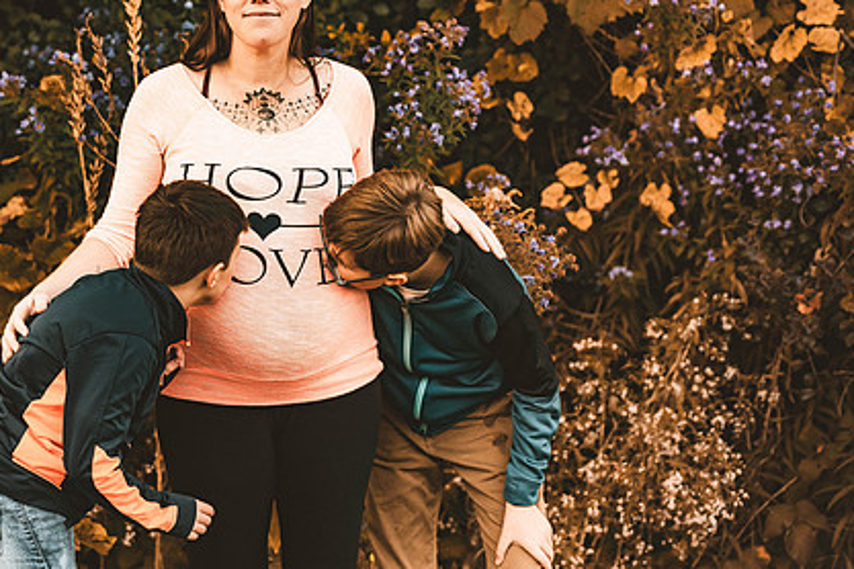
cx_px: 295
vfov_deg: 10.7
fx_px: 3036
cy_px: 245
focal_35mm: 128
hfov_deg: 16.0
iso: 1600
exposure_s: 1/1250
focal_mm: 92
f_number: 2.8
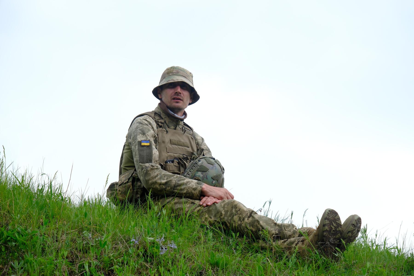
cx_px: 207
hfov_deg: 17.5
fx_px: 1345
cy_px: 138
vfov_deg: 11.7
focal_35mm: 117
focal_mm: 78.1
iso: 160
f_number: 5
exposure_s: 1/125
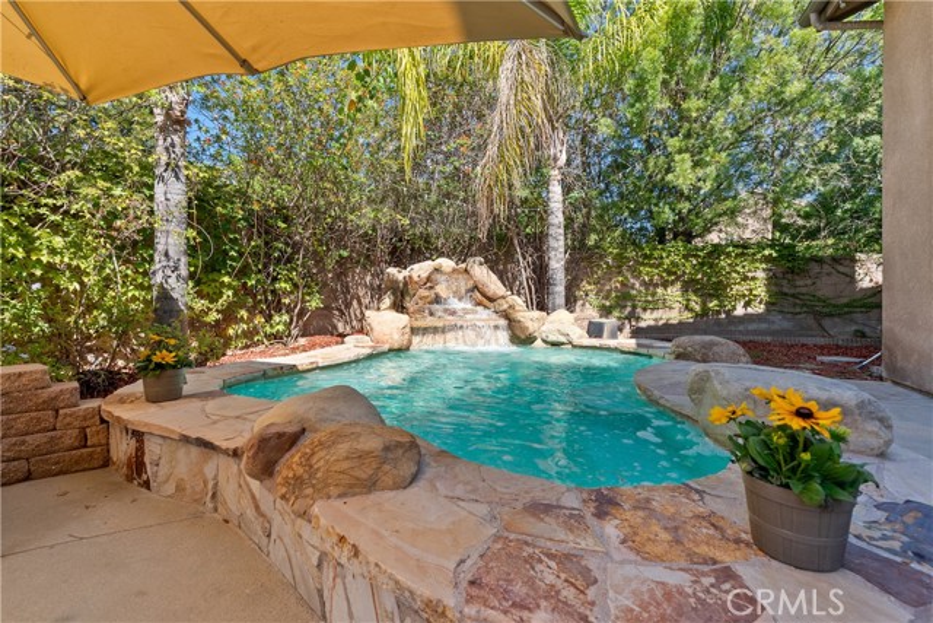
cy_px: 312
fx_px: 415
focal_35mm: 16
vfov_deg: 73.8
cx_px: 466
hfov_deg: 96.7
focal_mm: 16
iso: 400
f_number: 8
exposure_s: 1/125
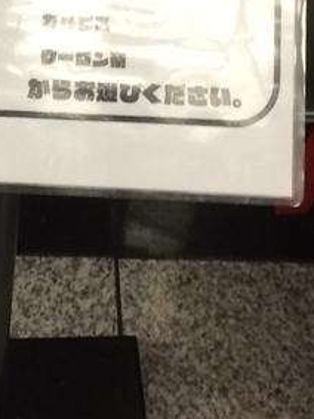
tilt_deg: -46.1
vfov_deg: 15.5
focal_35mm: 123
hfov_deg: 11.9
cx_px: -4
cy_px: -74
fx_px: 1489
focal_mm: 4.15
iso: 100
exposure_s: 1/30
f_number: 2.2
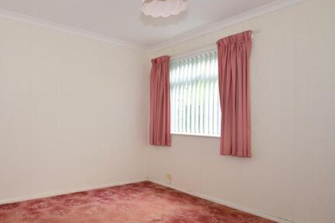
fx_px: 214
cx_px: 105
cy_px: 125
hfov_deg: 73.2
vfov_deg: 54.9
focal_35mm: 23
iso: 640
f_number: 6.3
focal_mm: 10
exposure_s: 1/40
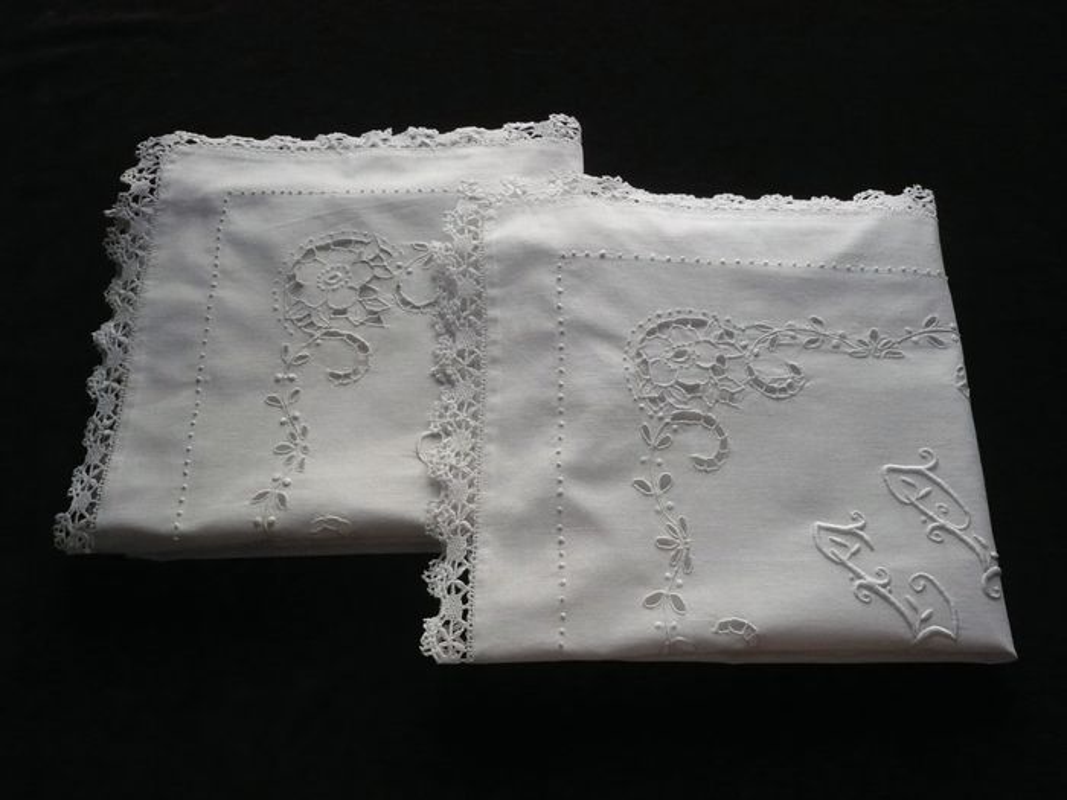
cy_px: 400
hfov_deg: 52.6
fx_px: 1079
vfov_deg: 40.7
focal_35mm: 35
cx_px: 534
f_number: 2.8
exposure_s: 1/640
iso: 400
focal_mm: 5.8
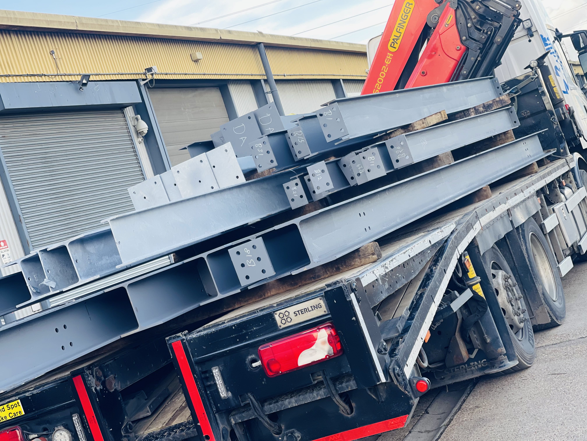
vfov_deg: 22.9
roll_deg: +17.6
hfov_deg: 30.3
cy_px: 220
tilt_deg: -0.9
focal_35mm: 64
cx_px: 294
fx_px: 1085
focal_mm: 7.5
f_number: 2.2
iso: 32
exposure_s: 1/121
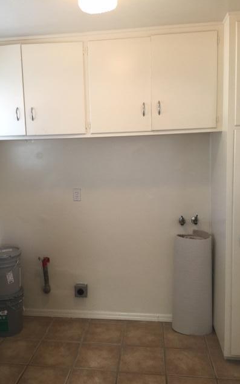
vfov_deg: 61.2
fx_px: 324
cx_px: 102
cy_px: 192
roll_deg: +1.0
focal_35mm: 31
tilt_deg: -5.3
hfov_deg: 40.5
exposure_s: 1/15
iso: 64
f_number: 2.2
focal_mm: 4.15
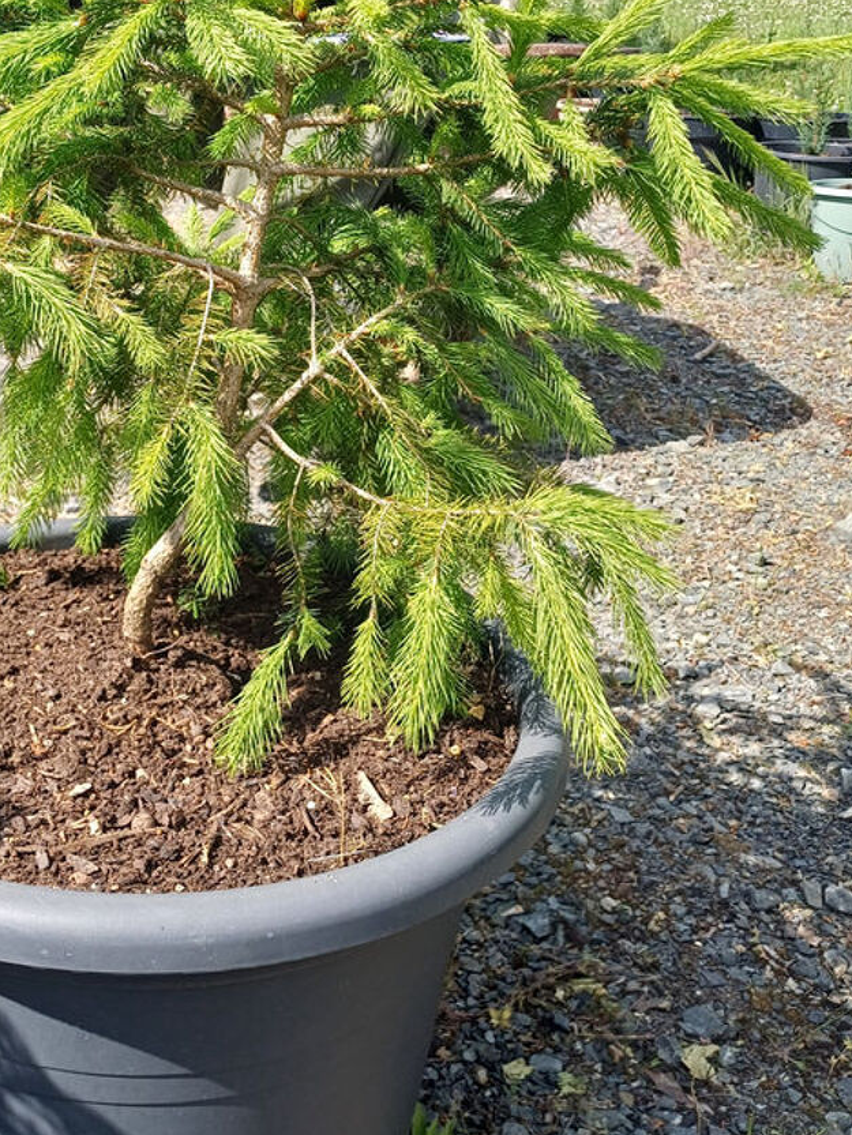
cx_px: 233
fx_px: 1312
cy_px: 411
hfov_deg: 35.3
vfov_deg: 46.3
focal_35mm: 40
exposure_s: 1/505
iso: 50
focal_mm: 4.65
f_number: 1.8
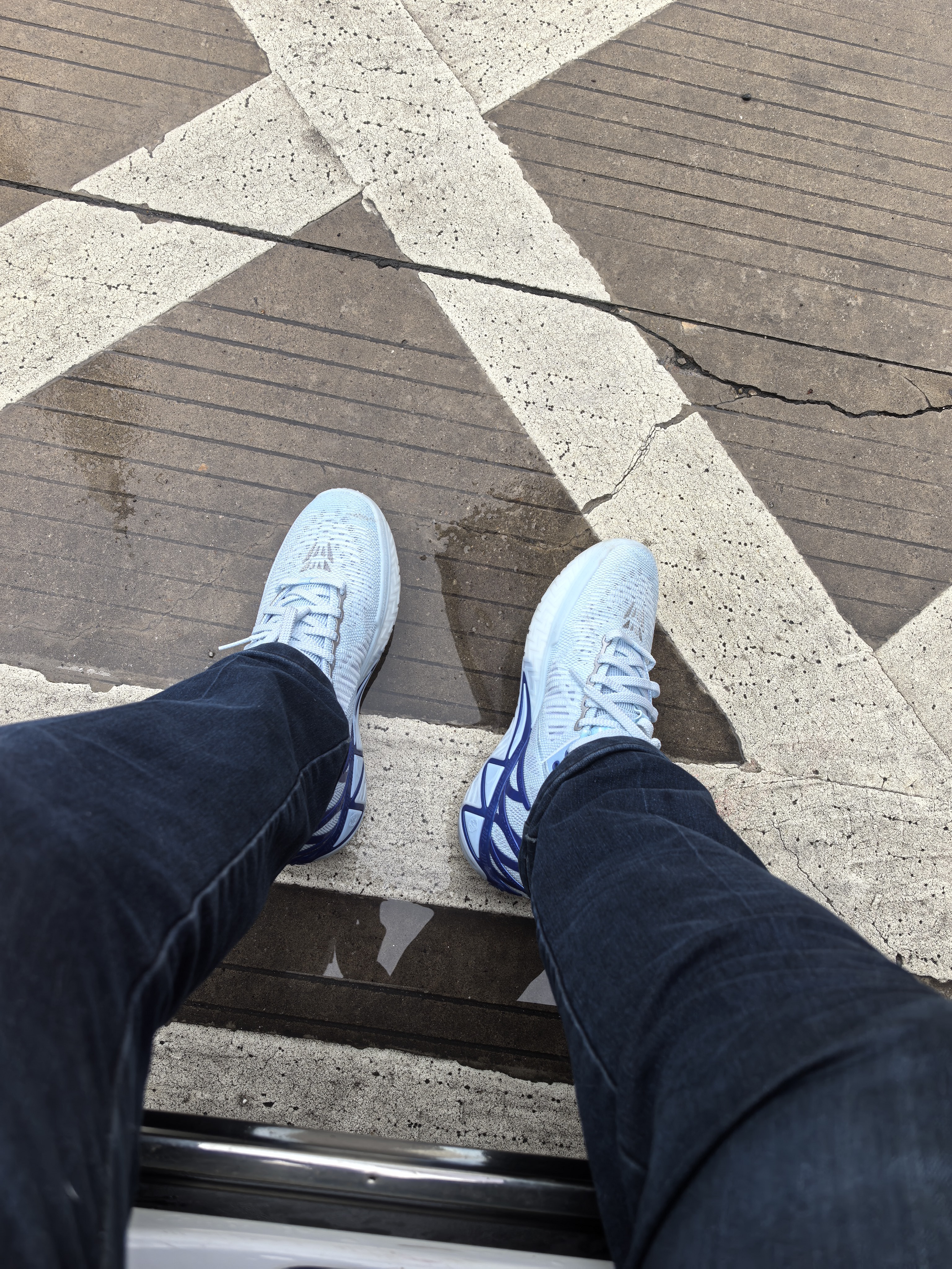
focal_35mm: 27
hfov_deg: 51.4
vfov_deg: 65.3
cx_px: 476
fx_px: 990
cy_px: 634
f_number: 2
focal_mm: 6.98
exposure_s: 1/178
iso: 50
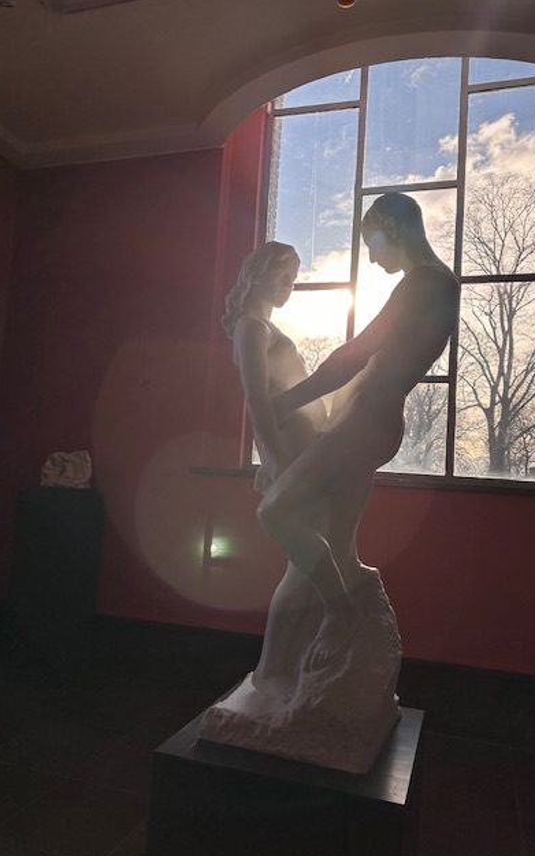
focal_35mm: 26
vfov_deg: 70.4
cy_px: 423
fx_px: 607
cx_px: 290
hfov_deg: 47.5
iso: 80
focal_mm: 6.86
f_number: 1.78
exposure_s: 1/2732
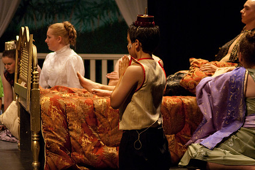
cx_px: 145
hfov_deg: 12.7
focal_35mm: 162
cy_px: 69
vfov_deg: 8.5
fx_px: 1148
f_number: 2.8
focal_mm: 80
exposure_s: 1/160
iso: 1000
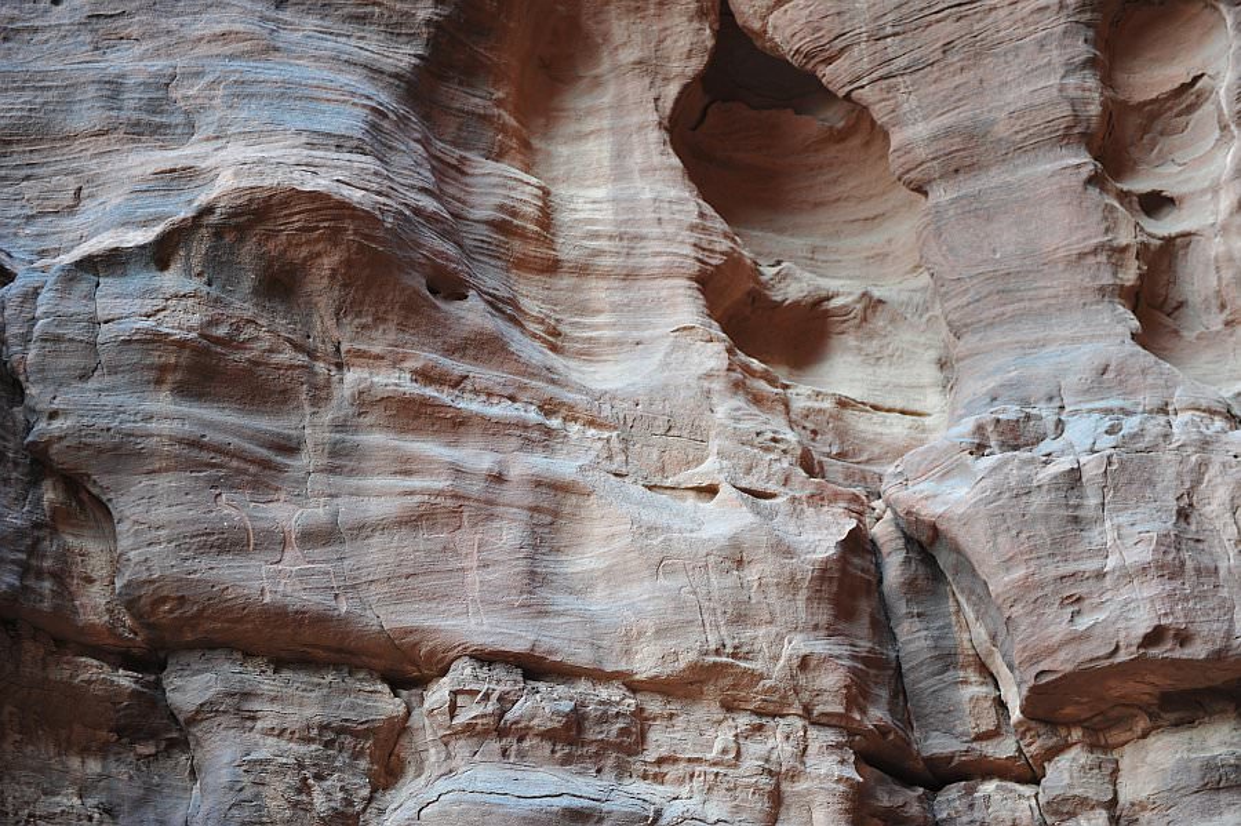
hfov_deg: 28.9
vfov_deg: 19.4
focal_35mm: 70
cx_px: 620
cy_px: 413
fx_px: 2412
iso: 640
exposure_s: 1/100
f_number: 2.8
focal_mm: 70
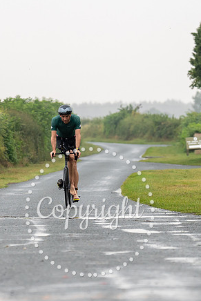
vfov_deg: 5.7
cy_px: 197
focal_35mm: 362
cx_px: 61
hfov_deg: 3.8
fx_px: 3029
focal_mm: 130
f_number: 3.2
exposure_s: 1/1000
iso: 640
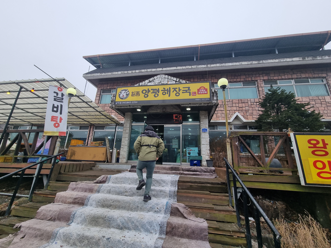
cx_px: 166
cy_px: 124
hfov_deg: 106.2
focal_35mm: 13
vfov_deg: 89.9
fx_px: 124
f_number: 2.2
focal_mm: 2.2
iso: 50
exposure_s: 1/301
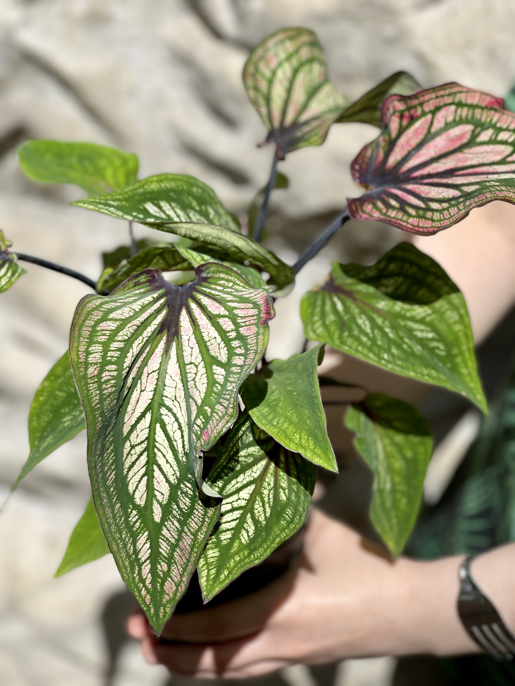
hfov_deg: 22.9
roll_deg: -2.0
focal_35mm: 64
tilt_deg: -31.6
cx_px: 258
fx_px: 1270
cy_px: 343
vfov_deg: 30.3
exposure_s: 1/1908
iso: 32
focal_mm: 7.5
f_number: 2.2
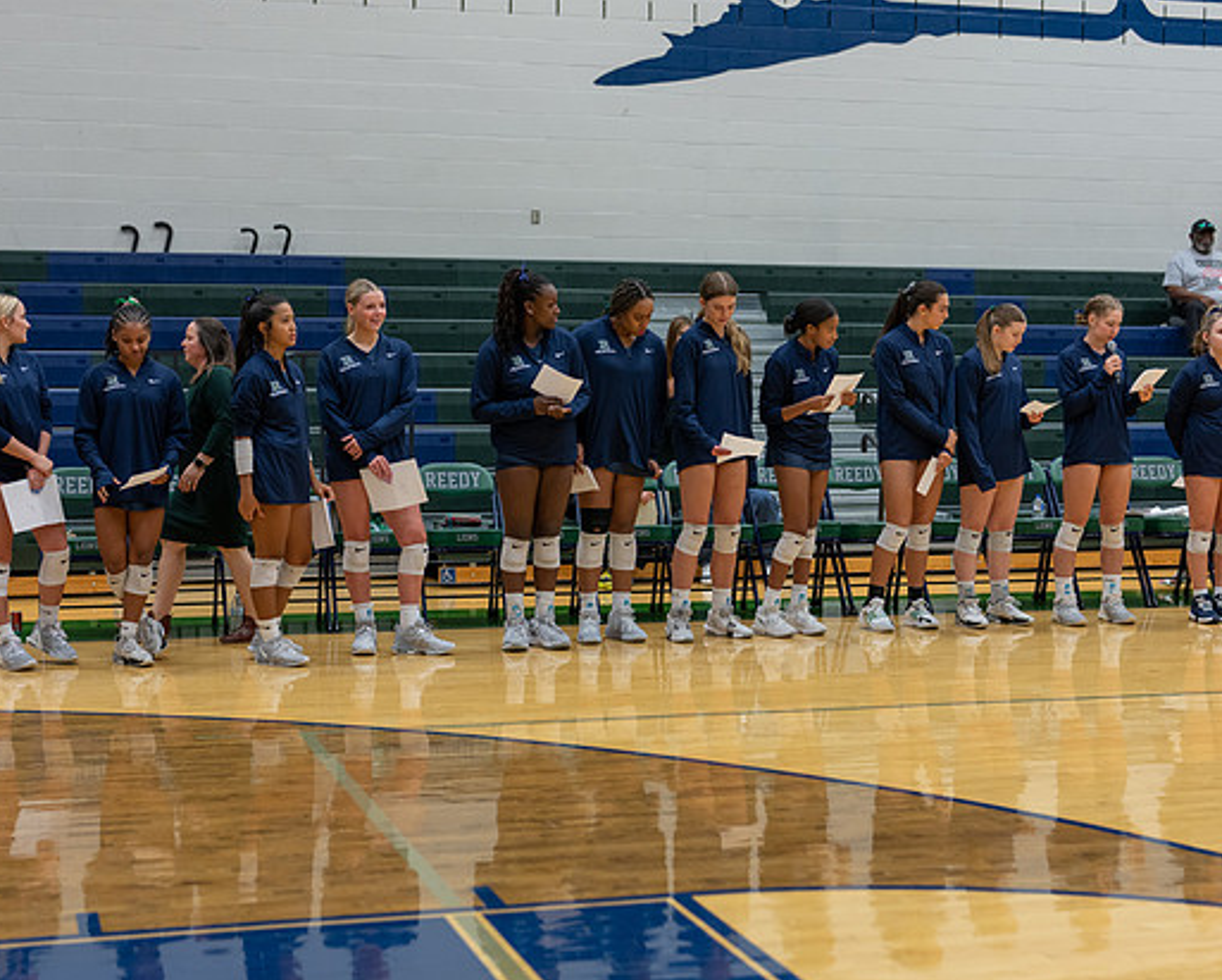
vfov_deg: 24.6
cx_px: 648
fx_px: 2244
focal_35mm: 62
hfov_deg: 30.5
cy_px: 536
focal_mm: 50
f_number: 1.8
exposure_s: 1/320
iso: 800
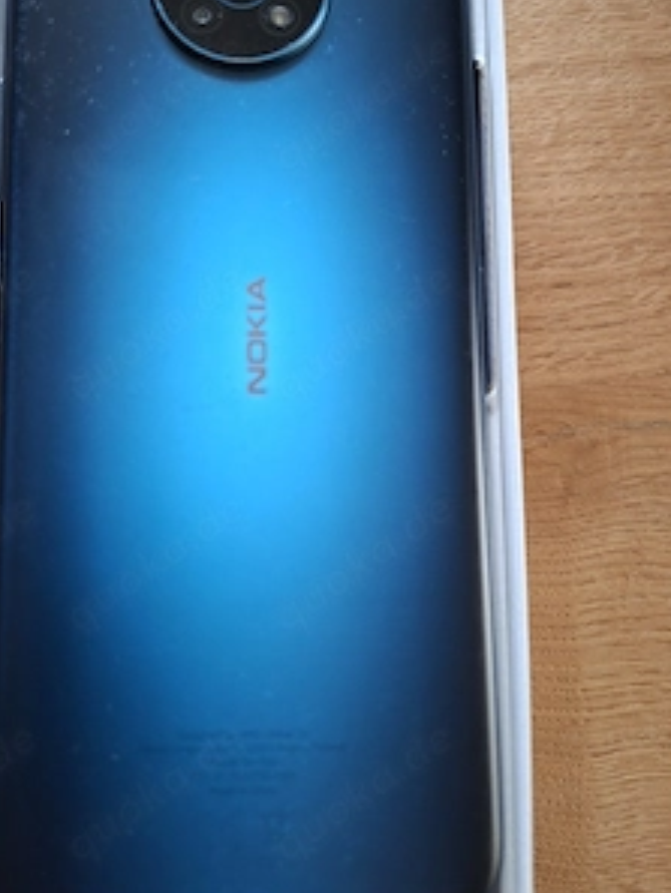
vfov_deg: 58.1
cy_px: 379
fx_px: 801
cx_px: 265
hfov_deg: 45.2
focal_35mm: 31
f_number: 1.8
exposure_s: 1/60.2
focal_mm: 5.54
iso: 200
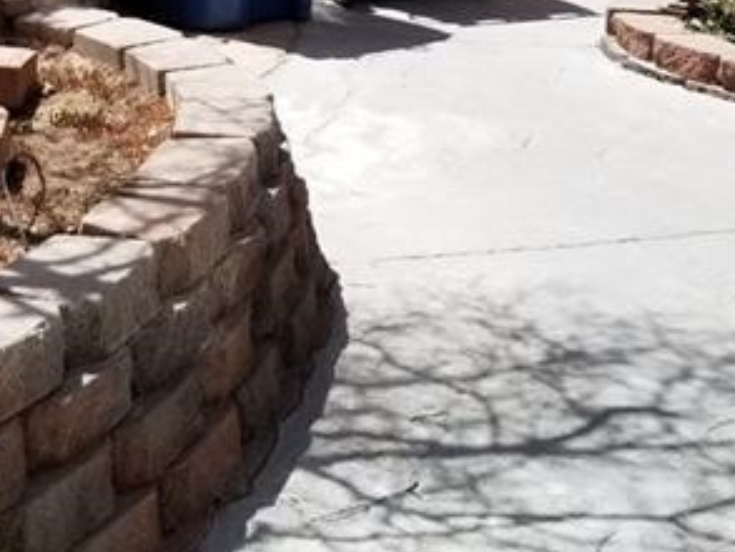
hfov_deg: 26.9
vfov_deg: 19.7
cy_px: -83
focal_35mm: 71
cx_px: 166
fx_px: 1508
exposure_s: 1/1872
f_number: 1.7
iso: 50
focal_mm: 4.25
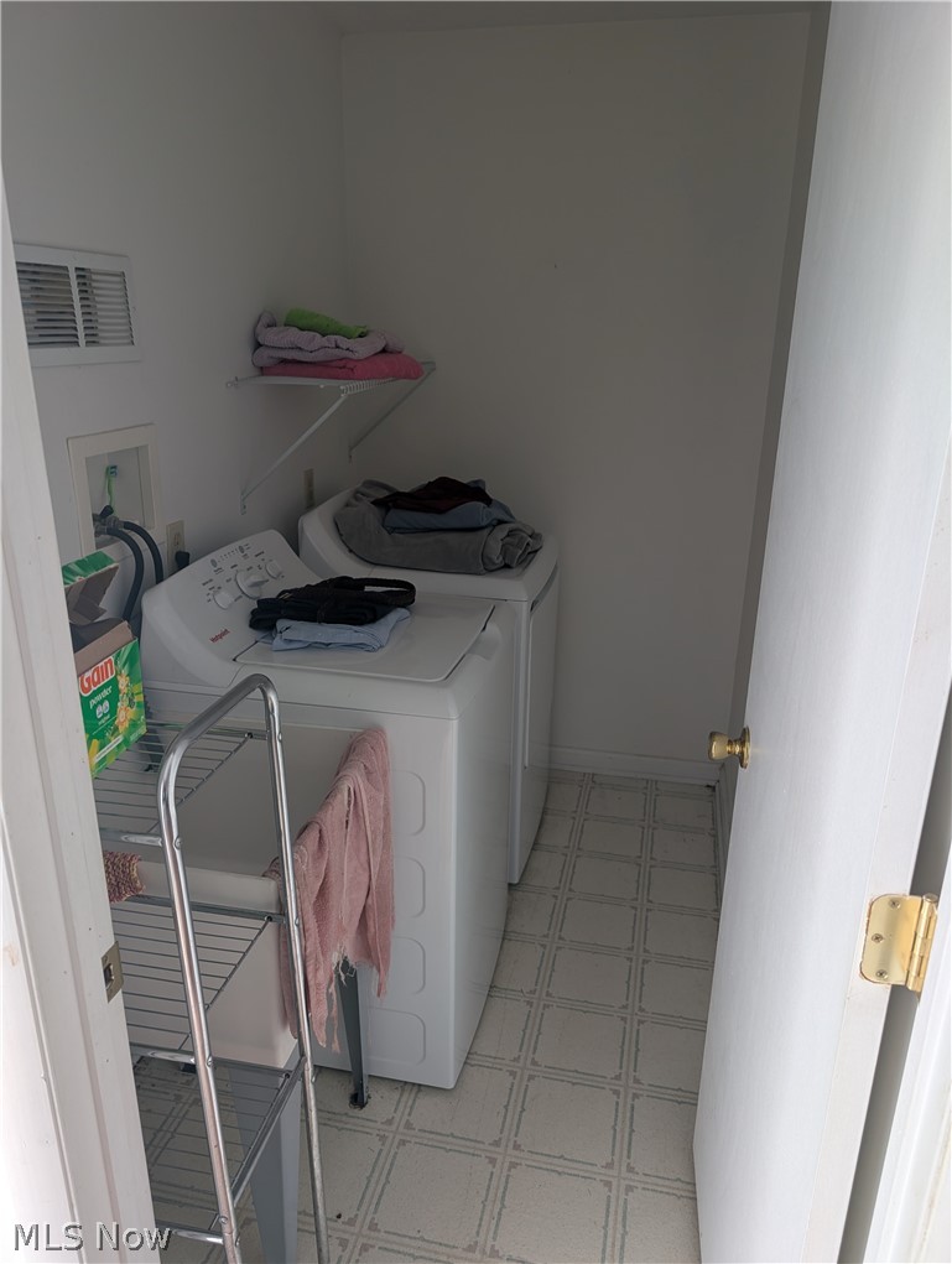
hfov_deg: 56.9
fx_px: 878
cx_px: 476
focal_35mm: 24
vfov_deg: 71.5
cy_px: 632
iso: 68
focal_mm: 6.9
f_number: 1.68
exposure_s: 1/29.8
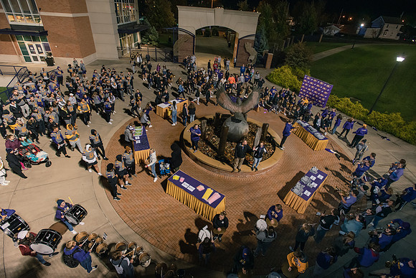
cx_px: 208
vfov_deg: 70.5
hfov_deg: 93.3
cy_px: 139
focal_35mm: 17
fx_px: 196
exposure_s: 1/60
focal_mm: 17
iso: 2500
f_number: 4.5
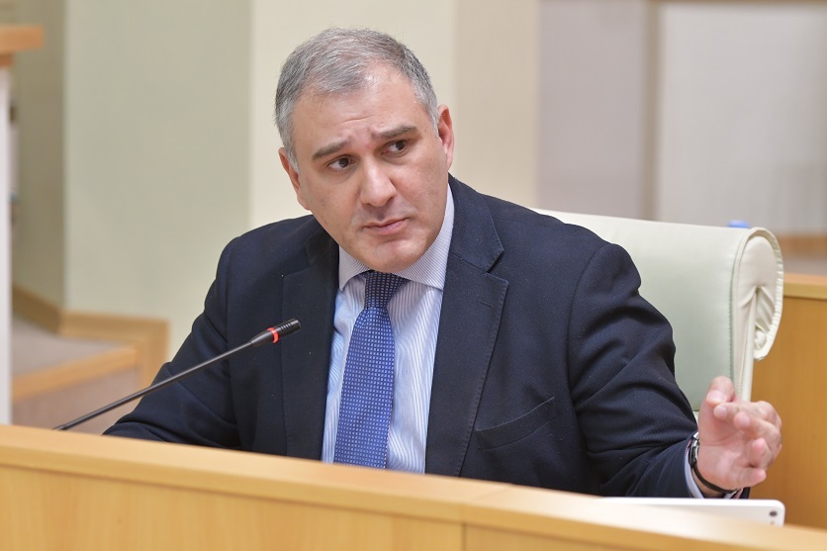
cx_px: 414
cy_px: 276
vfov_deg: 9.0
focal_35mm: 153
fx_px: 3514
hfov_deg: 13.4
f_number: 3.5
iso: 1600
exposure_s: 1/100
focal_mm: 102
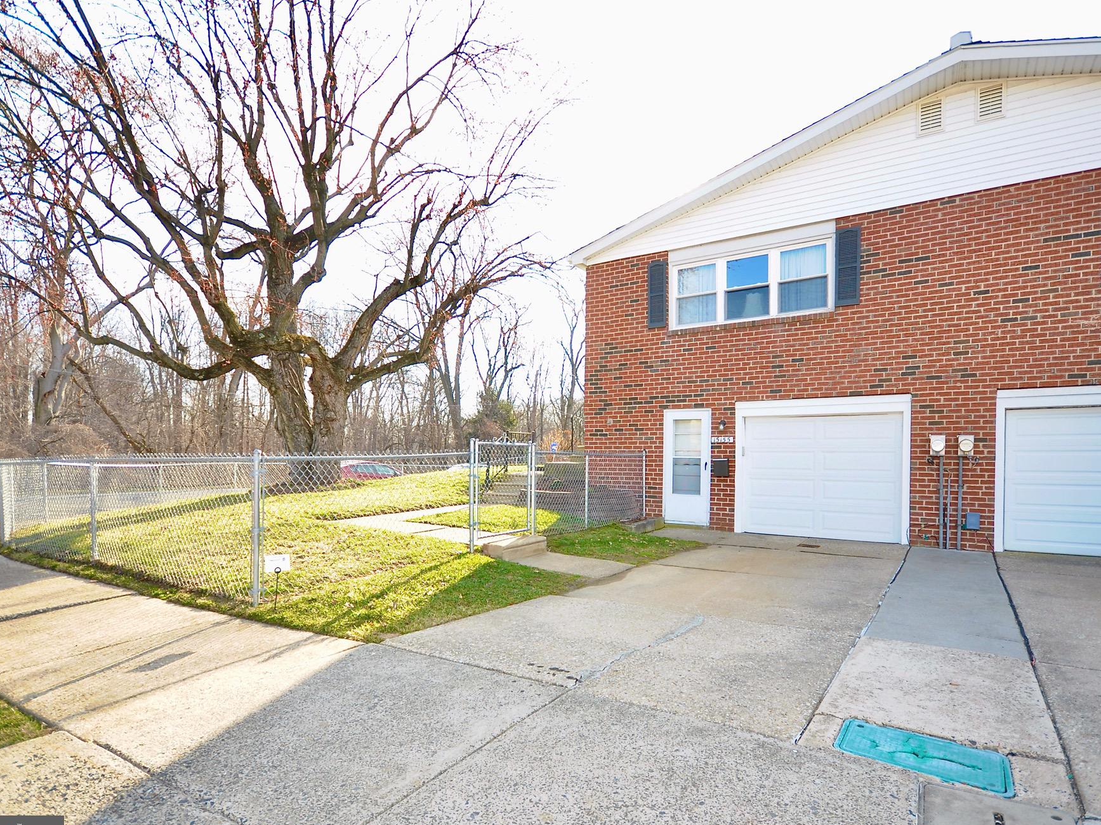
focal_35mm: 17
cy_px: 430
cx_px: 574
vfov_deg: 74.7
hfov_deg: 91.0
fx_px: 541
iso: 200
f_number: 4.5
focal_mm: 10
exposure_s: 1/200
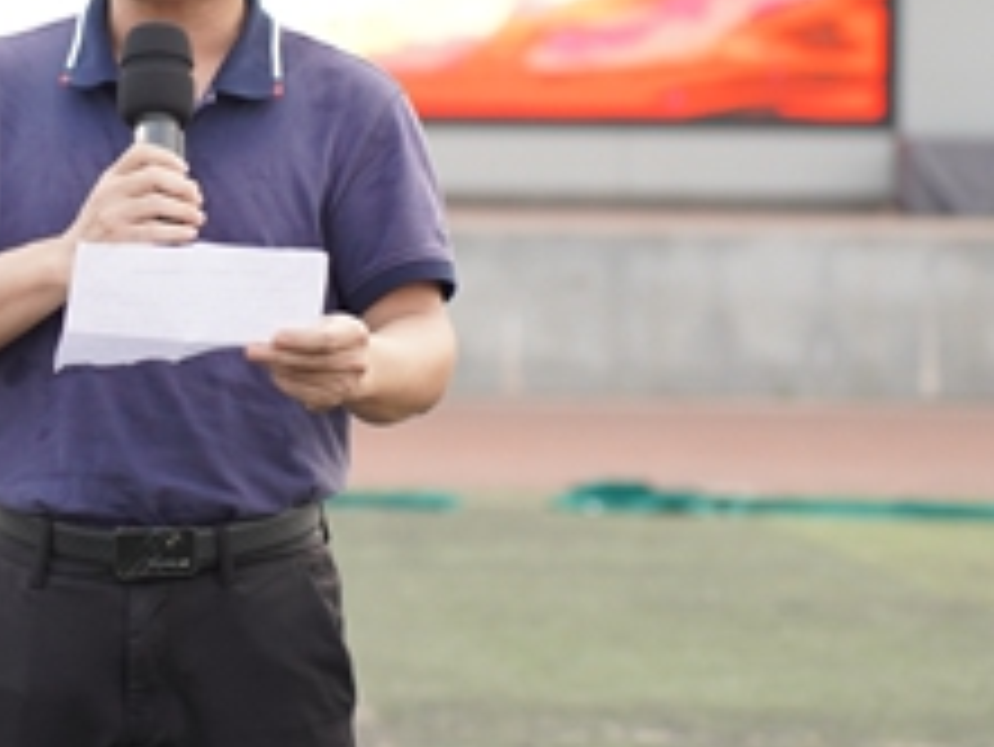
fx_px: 5631
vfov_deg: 7.6
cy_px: 207
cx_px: 175
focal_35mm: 196
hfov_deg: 10.1
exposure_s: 1/1600
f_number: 2.8
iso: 1250
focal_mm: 75
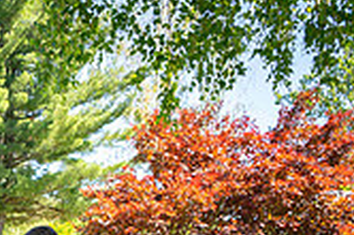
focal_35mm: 98
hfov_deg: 18.4
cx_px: -186
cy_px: 385
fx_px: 962
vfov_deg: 12.9
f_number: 3.2
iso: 100
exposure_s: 1/250
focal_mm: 28
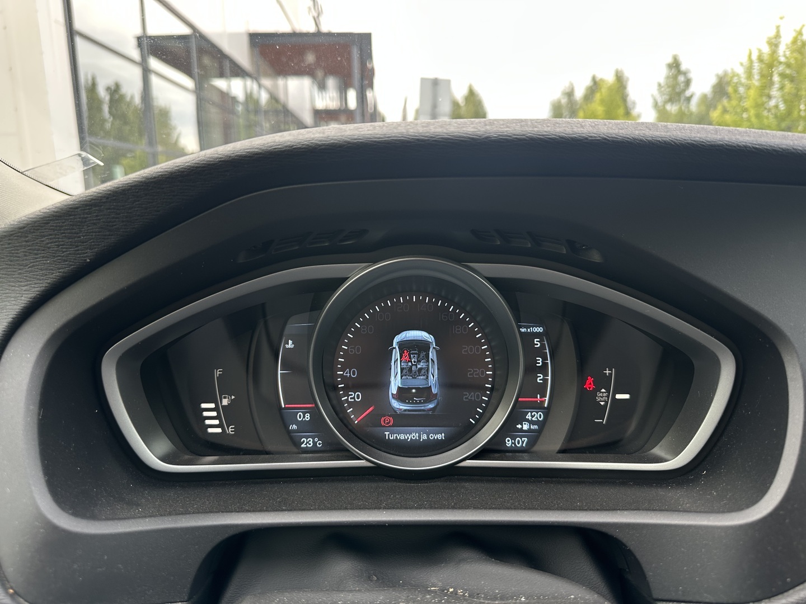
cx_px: 403
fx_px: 559
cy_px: 302
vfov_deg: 56.8
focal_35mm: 24
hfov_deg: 71.6
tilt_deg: -10.9
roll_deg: +0.7
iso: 125
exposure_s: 1/146
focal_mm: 6.86
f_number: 1.78
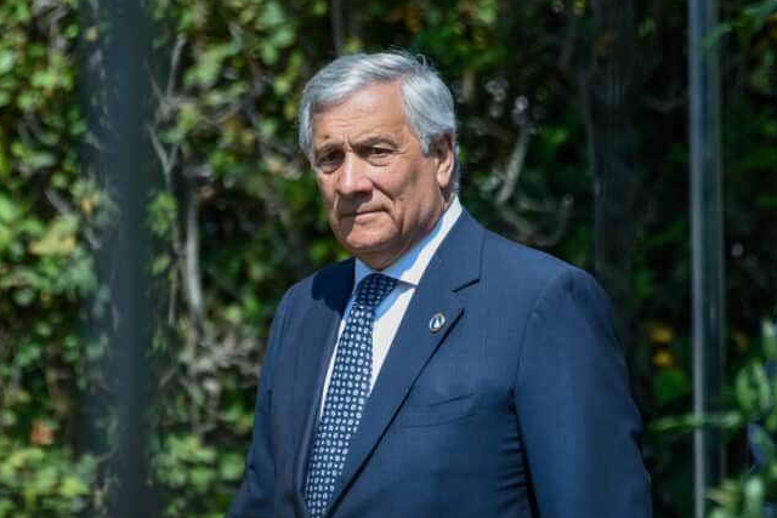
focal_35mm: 326
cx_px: 367
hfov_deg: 6.3
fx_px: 7037
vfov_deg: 4.2
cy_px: 269
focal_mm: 300
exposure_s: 1/640
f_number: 6.3
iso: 250
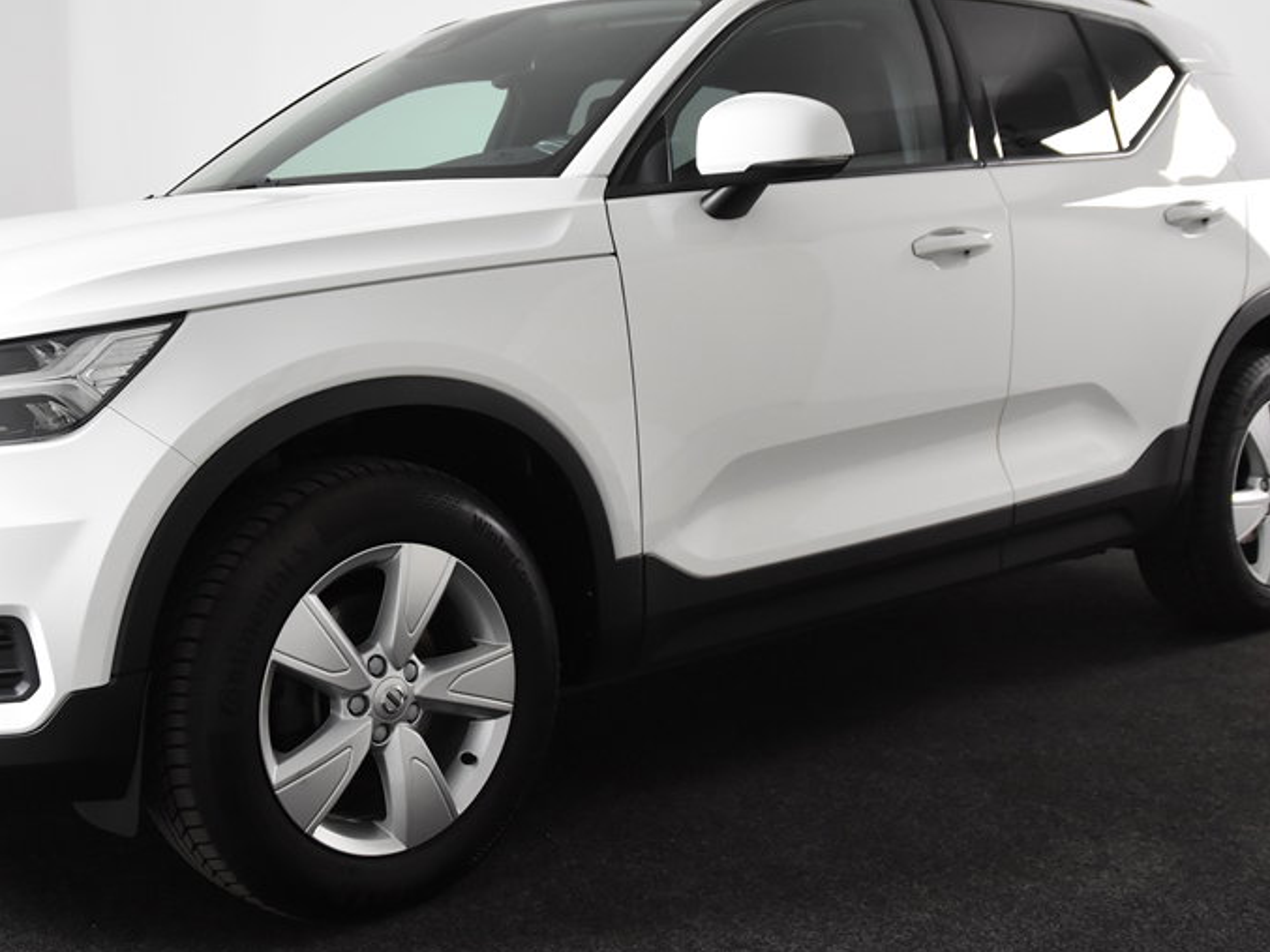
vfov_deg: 30.2
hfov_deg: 39.2
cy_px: 385
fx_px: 1761
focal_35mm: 48
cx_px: 431
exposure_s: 1/60
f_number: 4
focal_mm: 22
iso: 1600
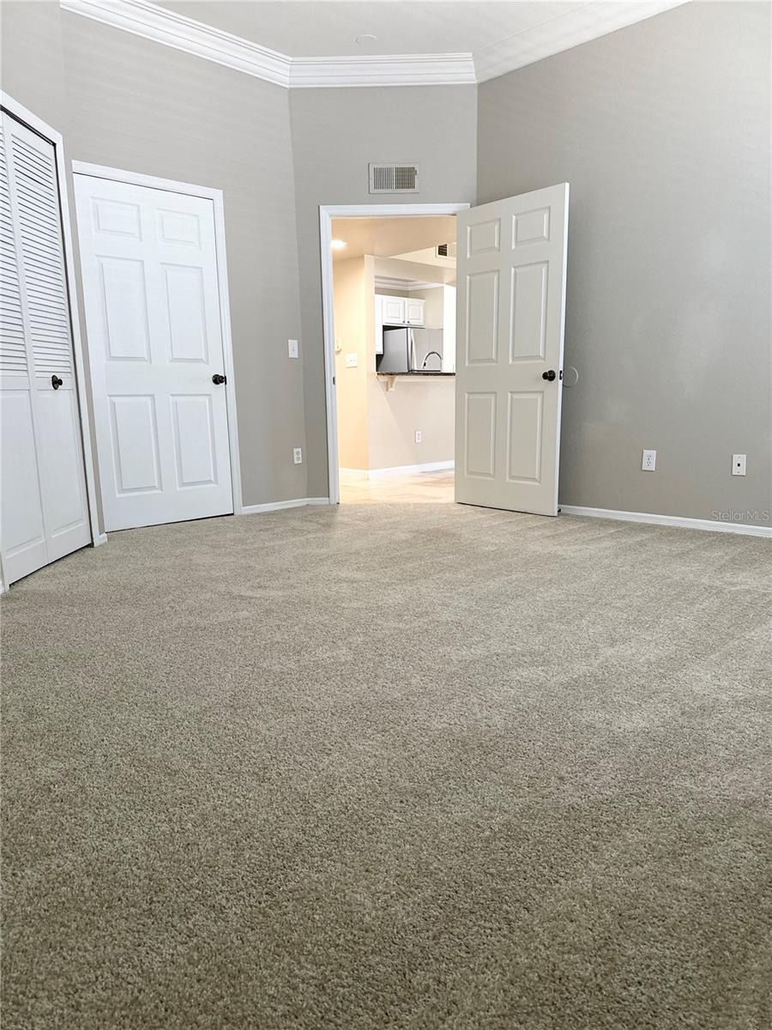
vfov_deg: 71.6
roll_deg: +0.1
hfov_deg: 56.8
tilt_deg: -9.2
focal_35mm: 24
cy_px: 515
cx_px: 386
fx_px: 714
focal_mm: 6.86
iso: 250
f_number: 1.78
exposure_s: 1/60
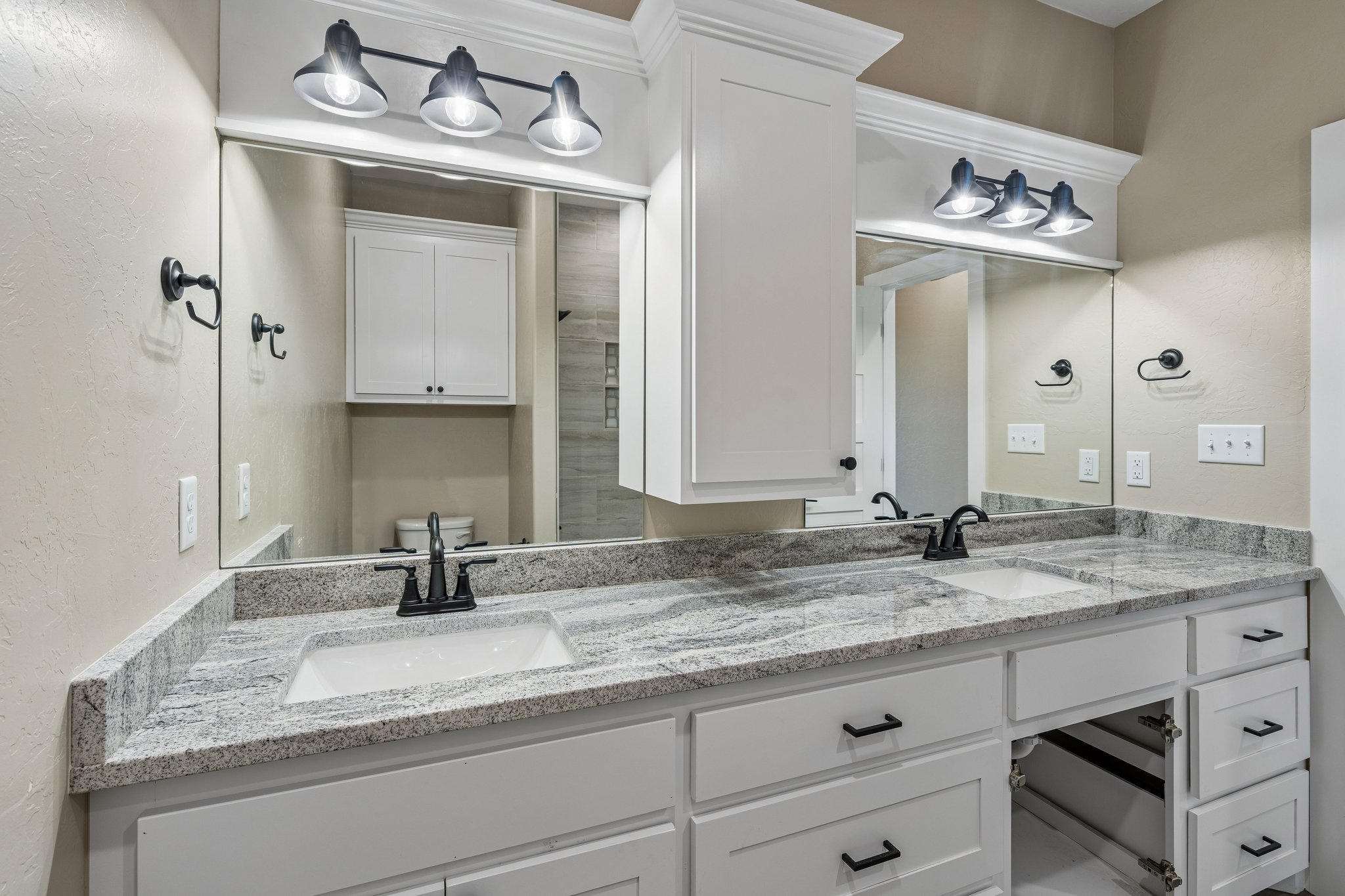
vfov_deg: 73.7
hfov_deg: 96.7
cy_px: 448
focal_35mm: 16
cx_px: 672
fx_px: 598
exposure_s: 1/15
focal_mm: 16
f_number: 8
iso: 200
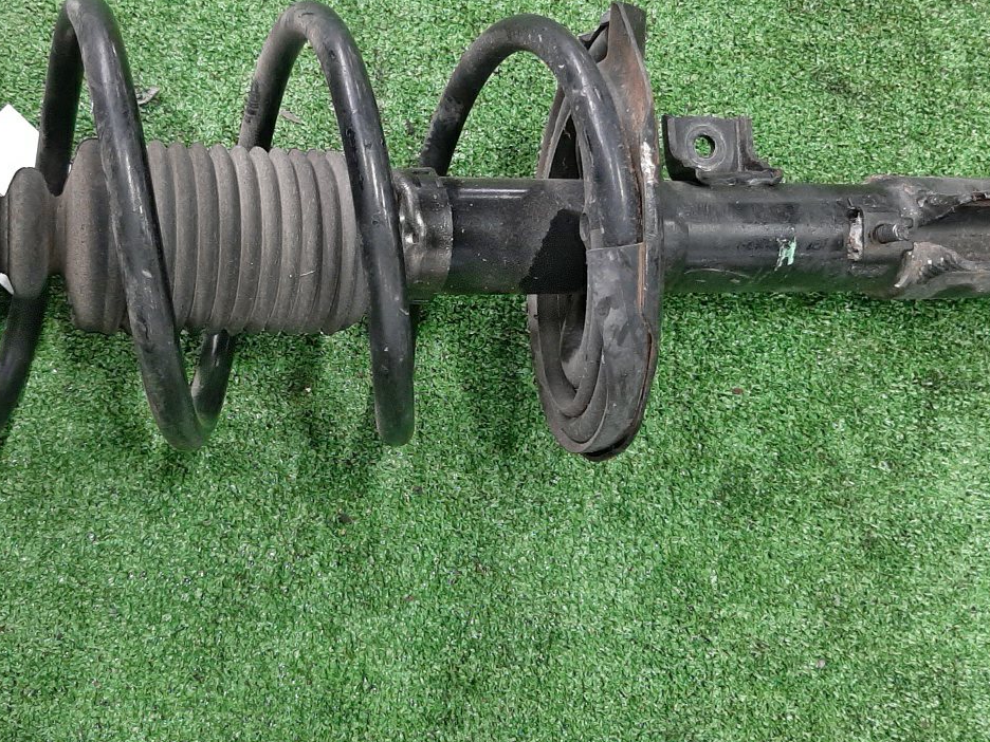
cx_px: 414
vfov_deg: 35.7
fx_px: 1144
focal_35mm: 40
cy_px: 262
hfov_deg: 46.6
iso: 243
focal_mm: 3.93
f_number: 1.7
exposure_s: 1/50
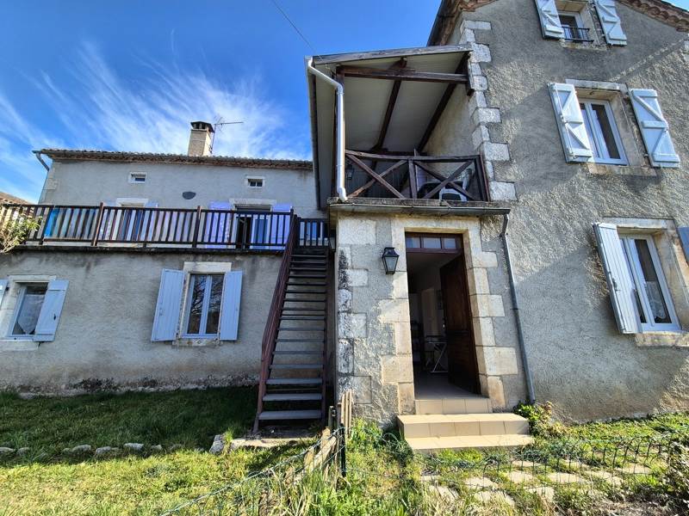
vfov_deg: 89.9
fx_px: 259
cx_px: 344
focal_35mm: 13
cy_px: 258
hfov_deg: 106.2
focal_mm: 2.2
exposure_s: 1/833
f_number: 2.2
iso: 50
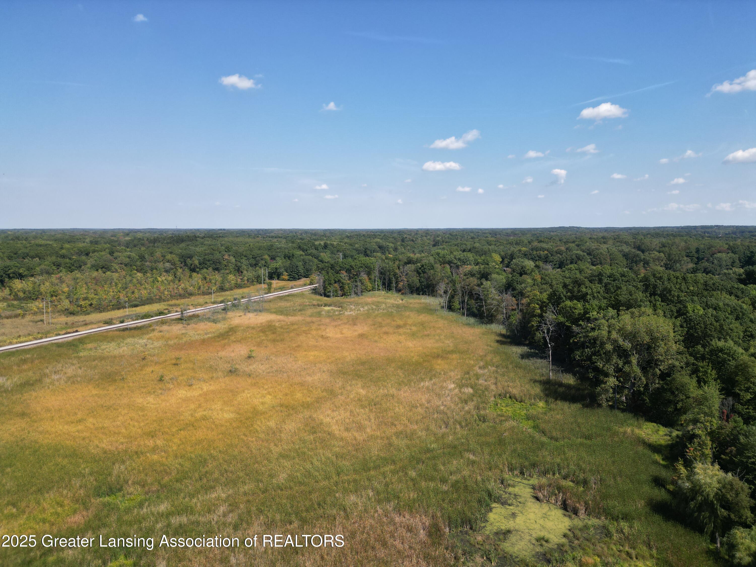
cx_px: 378
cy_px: 284
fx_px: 524
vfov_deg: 56.8
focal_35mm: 24
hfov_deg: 71.6
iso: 100
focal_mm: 6.72
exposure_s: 1/2500
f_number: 1.7
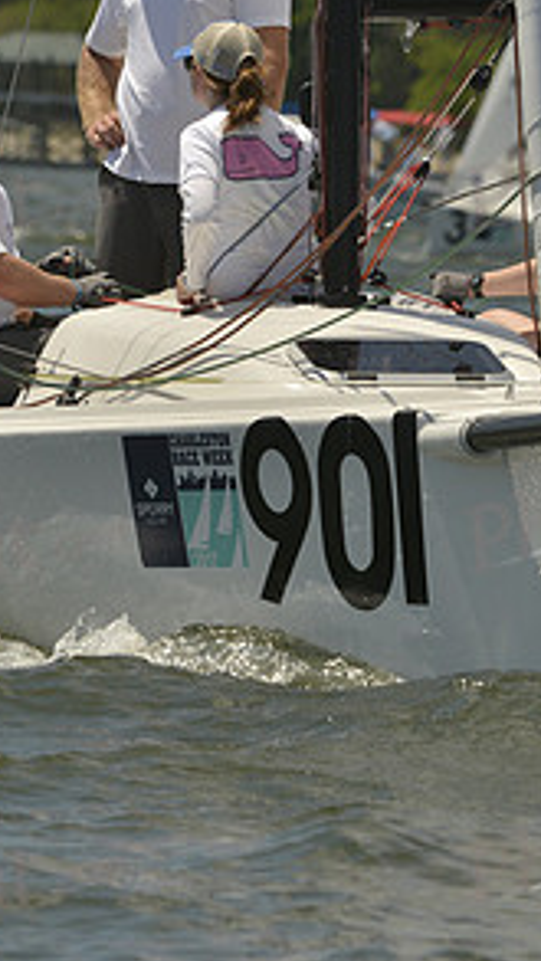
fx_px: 14779
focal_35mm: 580
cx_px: 298
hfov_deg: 2.1
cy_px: 362
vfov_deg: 3.7
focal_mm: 280
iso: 280
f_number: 9
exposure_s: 1/1600
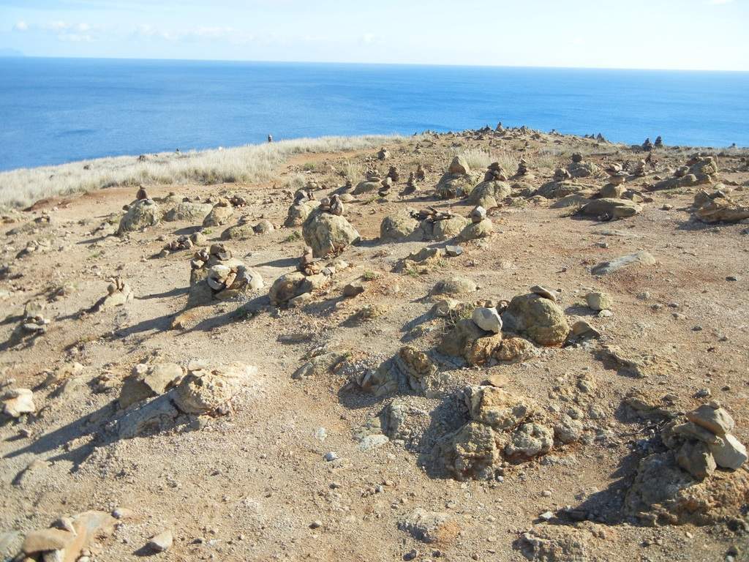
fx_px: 649
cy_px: 281
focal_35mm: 30
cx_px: 374
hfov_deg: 60.0
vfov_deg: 46.8
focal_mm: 5.4
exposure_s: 1/257
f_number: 7
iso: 160
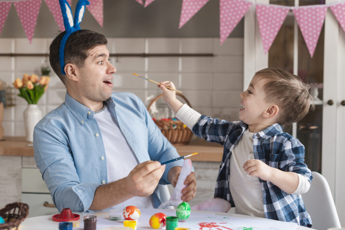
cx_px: 169
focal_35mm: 51
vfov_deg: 26.5
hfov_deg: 38.9
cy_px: 114
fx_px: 489
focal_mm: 50
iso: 500
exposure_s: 1/160
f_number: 2.8
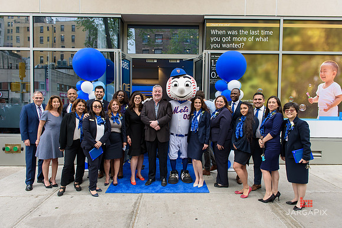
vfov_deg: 53.2
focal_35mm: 24
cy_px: 114
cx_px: 171
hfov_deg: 73.7
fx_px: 228
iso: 200
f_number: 5
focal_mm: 24
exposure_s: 1/250
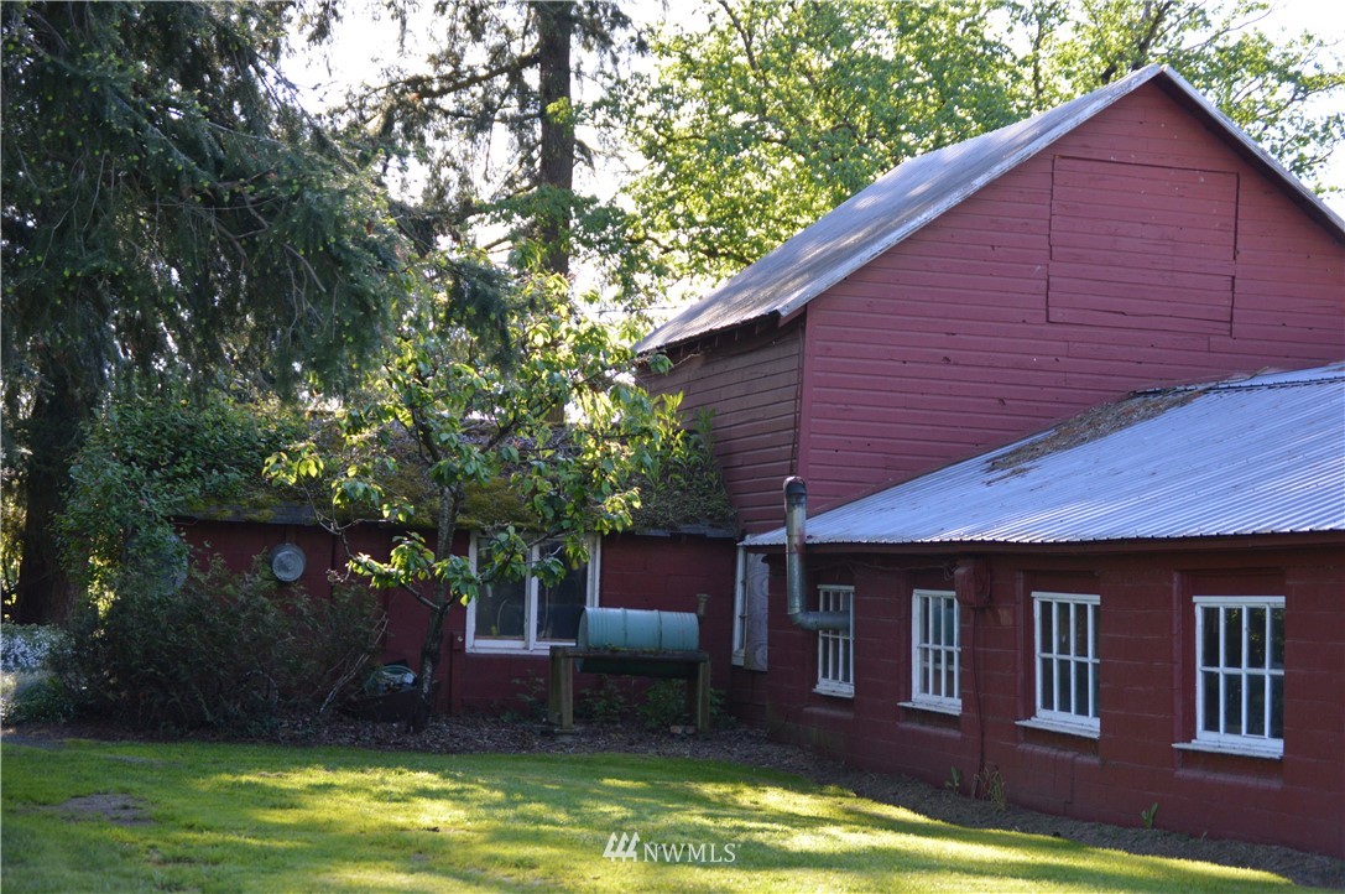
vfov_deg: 16.5
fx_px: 3079
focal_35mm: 82
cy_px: 447
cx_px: 672
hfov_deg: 24.6
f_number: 4
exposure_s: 1/500
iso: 500
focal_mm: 55
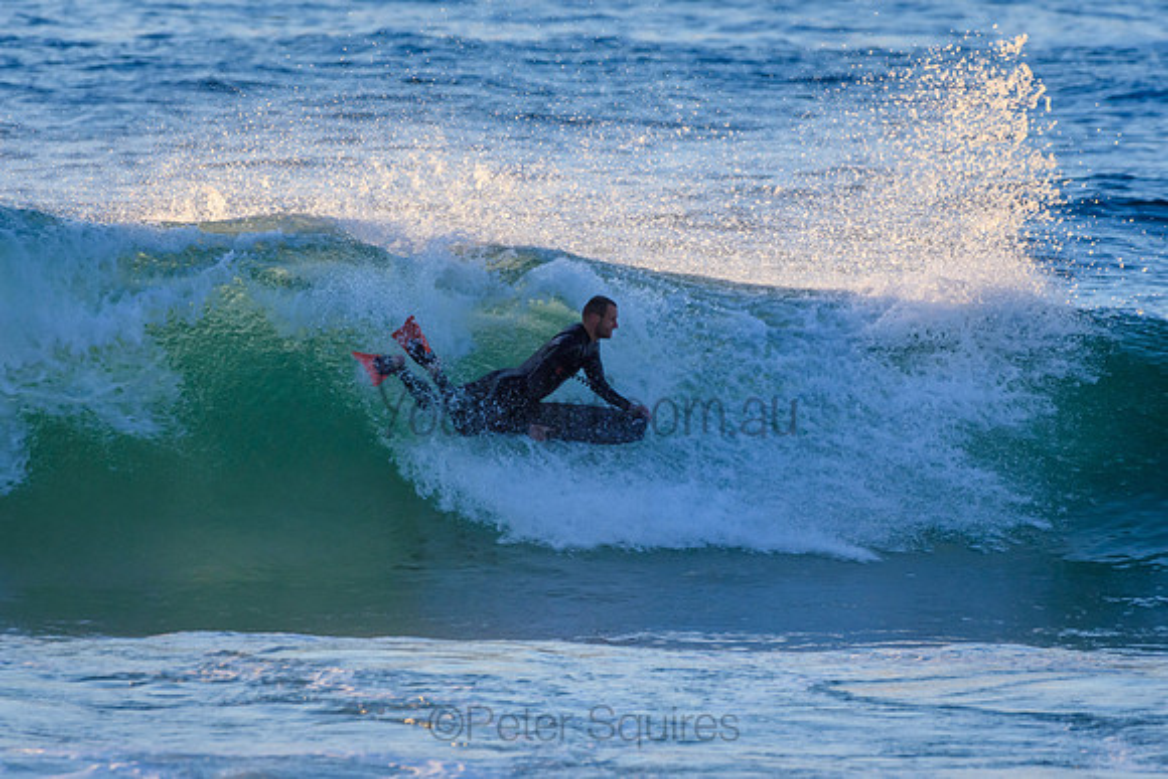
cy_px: 390
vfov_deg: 1.8
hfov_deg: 2.7
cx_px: 584
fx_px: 24338
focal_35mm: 750
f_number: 5.6
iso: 900
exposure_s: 1/1600
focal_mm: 500
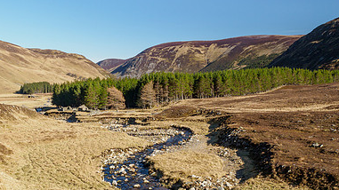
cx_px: 163
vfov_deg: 26.3
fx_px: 386
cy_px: 186
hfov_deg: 47.4
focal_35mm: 43
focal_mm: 12
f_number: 5.6
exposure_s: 1/320
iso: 200
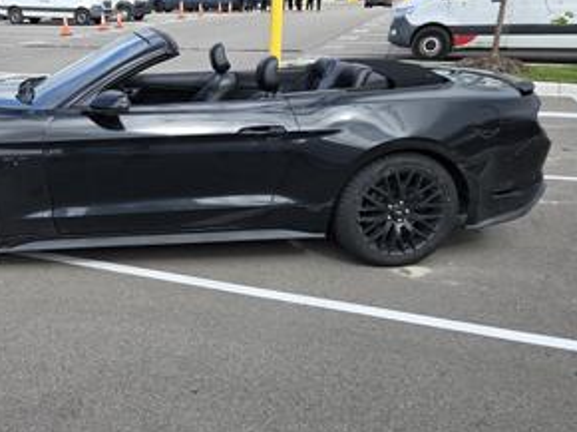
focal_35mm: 40
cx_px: 141
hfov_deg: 45.2
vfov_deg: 35.9
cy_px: 243
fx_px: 666
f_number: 1.8
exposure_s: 1/2921
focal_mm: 5.4
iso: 80
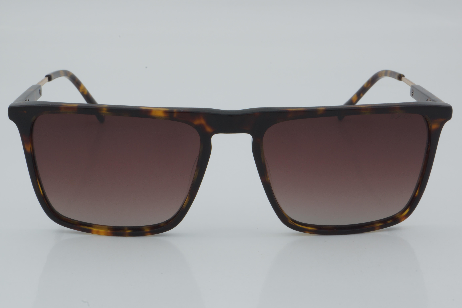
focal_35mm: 82
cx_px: 231
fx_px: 1059
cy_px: 154
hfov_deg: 24.6
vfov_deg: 16.6
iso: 100
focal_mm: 55
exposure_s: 1/4
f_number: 32
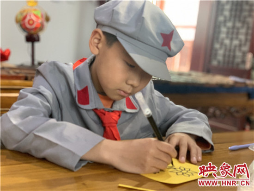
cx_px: 127
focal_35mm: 52
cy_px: 96
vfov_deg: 28.0
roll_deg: -6.7
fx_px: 381
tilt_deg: -7.4
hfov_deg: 36.8
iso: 250
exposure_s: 1/50
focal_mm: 6
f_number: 2.4
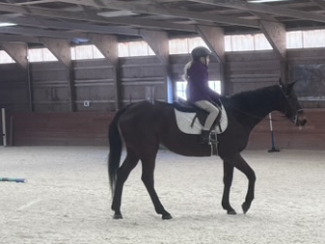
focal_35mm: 79
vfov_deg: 18.5
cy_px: 187
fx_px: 742
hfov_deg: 22.6
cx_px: 395
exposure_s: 1/120
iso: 80
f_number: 1.5
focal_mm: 5.7
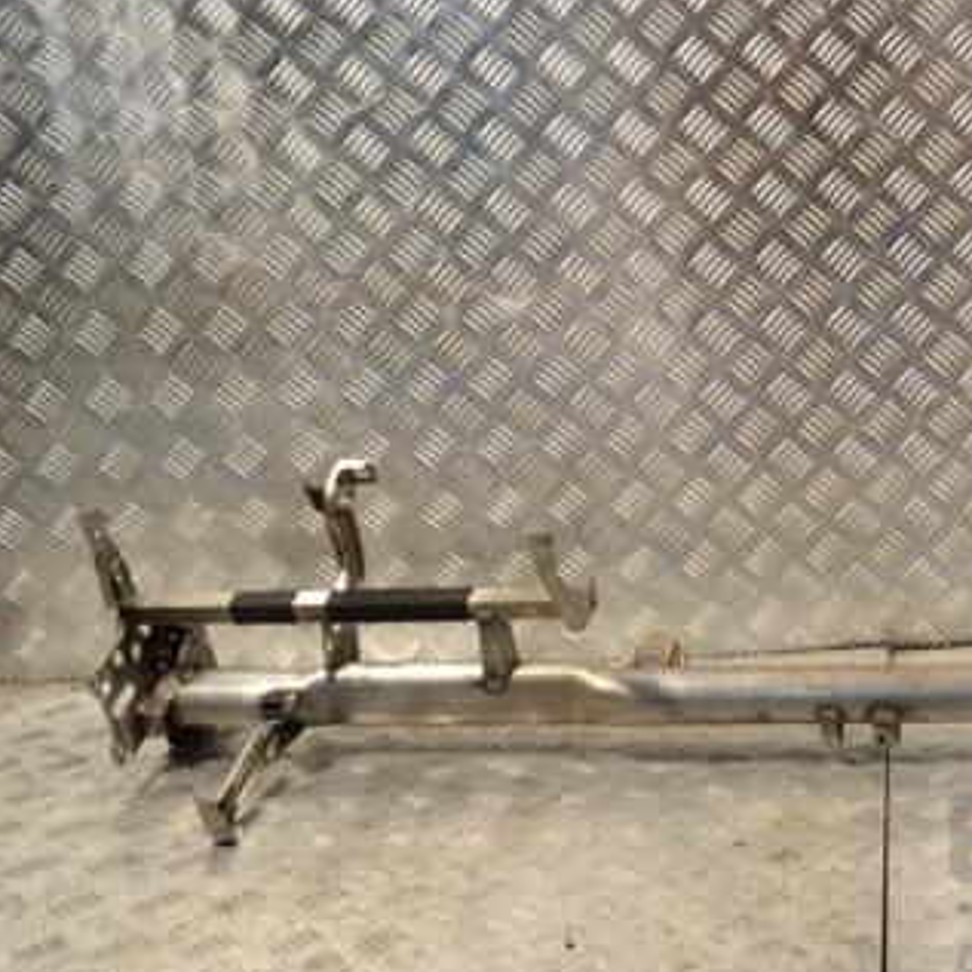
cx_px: 892
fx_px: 1684
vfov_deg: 32.2
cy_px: 429
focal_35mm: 53
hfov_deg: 30.6
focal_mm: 22
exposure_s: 1/320
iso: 3200
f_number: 9
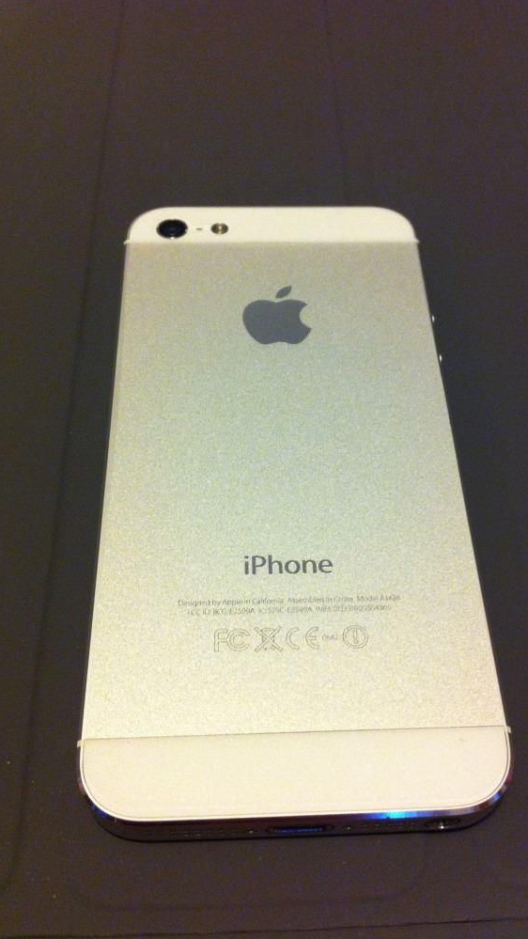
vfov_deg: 51.6
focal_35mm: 39
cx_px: 296
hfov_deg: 30.4
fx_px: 971
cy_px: 470
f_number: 2.8
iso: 250
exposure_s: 1/15
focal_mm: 3.9
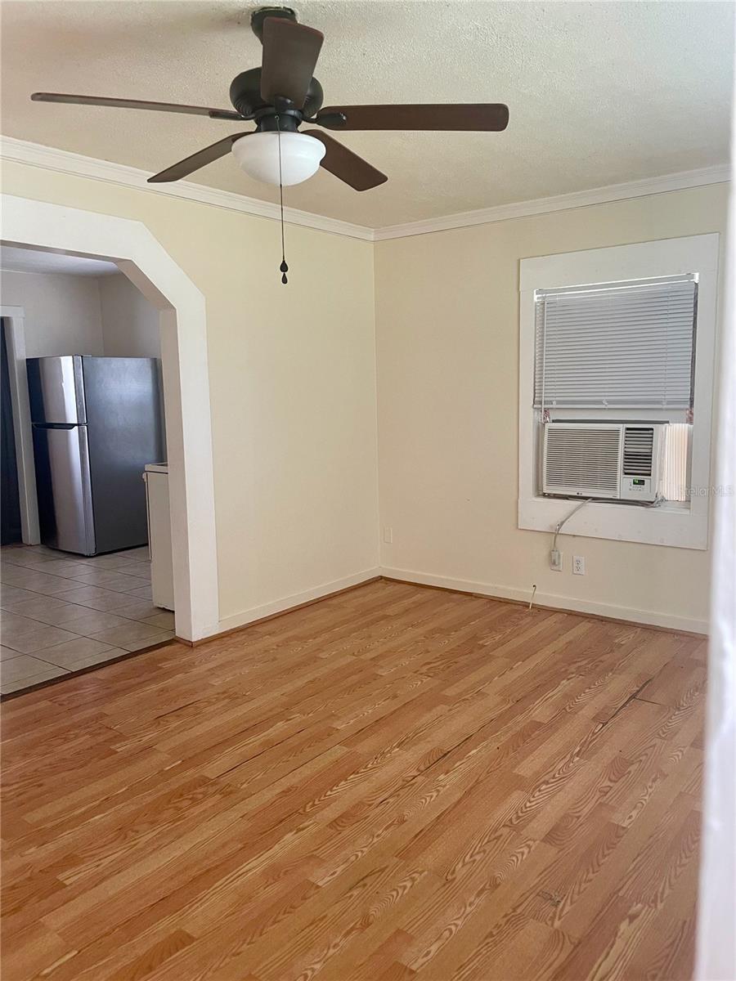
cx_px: 368
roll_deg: +0.7
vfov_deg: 67.3
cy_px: 490
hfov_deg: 53.1
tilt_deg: -7.9
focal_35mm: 26
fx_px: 737
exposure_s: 1/85
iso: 125
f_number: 1.6
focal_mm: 4.2
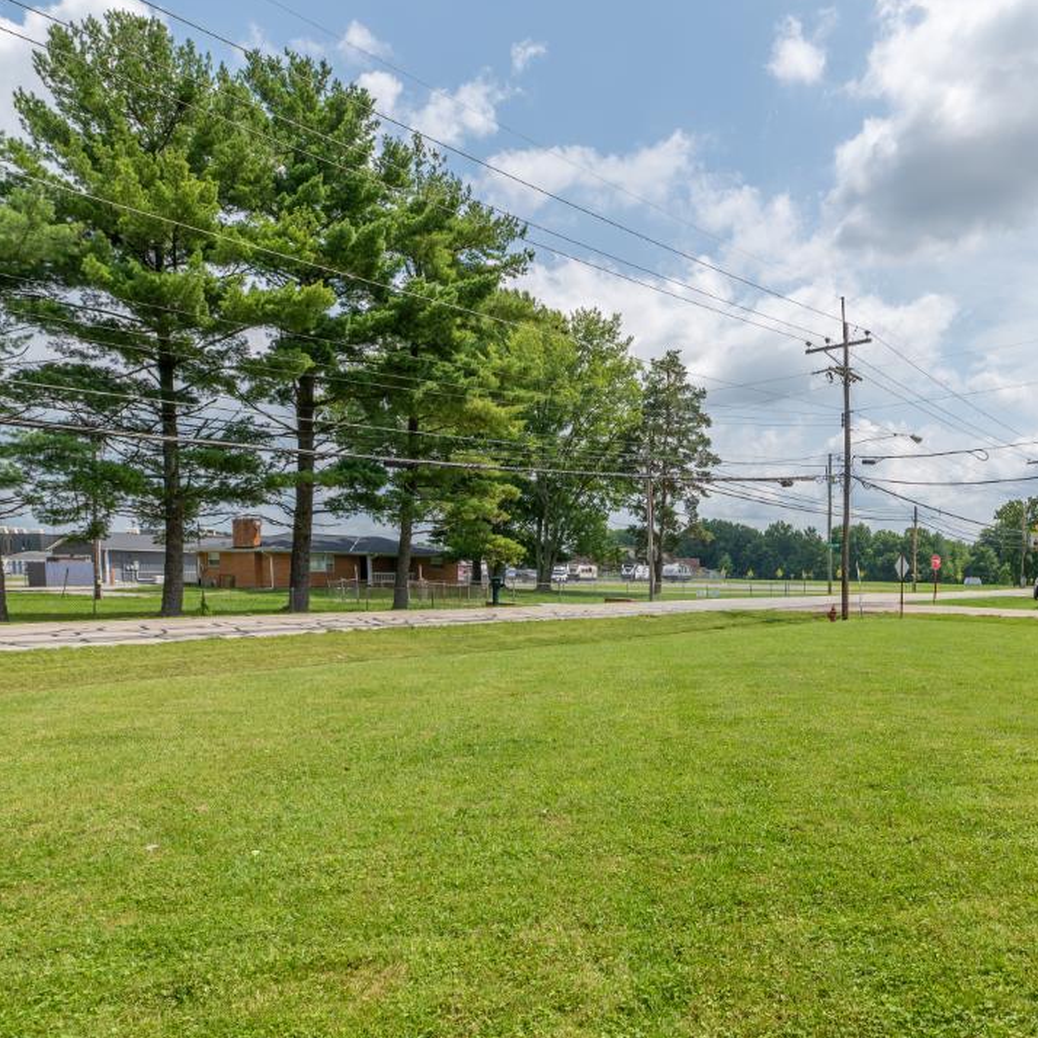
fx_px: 848
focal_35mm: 25
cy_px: 675
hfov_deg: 58.7
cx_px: 810
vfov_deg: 61.7
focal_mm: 14
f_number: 8
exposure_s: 1/1250
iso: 100
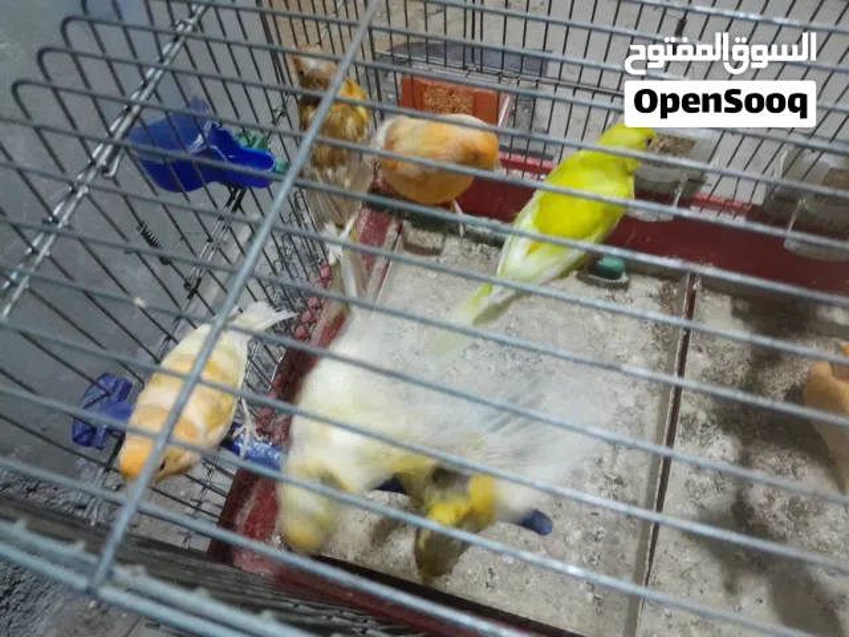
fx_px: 638
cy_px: 318
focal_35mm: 26
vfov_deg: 53.1
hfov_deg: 67.3
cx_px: 424
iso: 800
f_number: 1.8
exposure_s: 1/20
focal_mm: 3.98
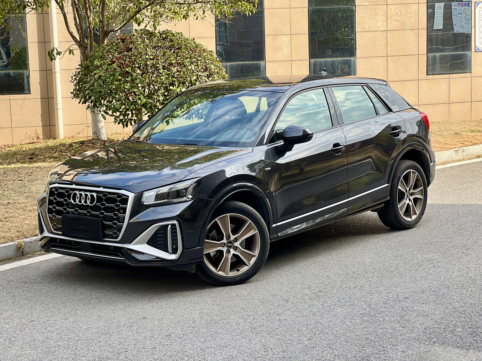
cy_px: 180
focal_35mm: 77
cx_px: 241
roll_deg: +1.7
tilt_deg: -8.9
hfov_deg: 25.3
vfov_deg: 19.1
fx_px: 1072
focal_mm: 9
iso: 20
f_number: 2.8
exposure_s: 1/121
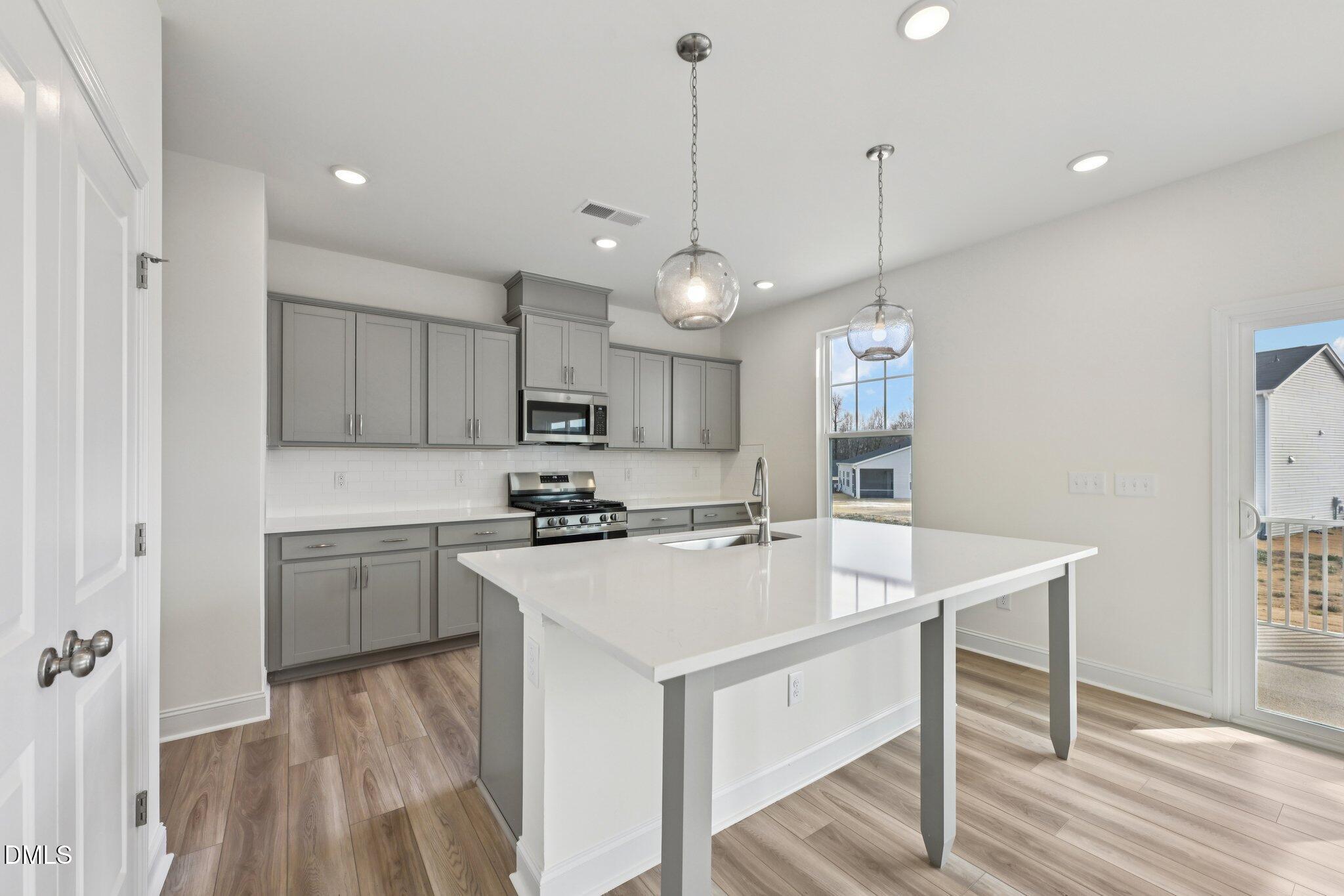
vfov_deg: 81.2
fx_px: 523
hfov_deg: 104.3
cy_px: 448
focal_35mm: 14
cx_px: 672
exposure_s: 1/60
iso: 100
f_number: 8
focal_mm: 14
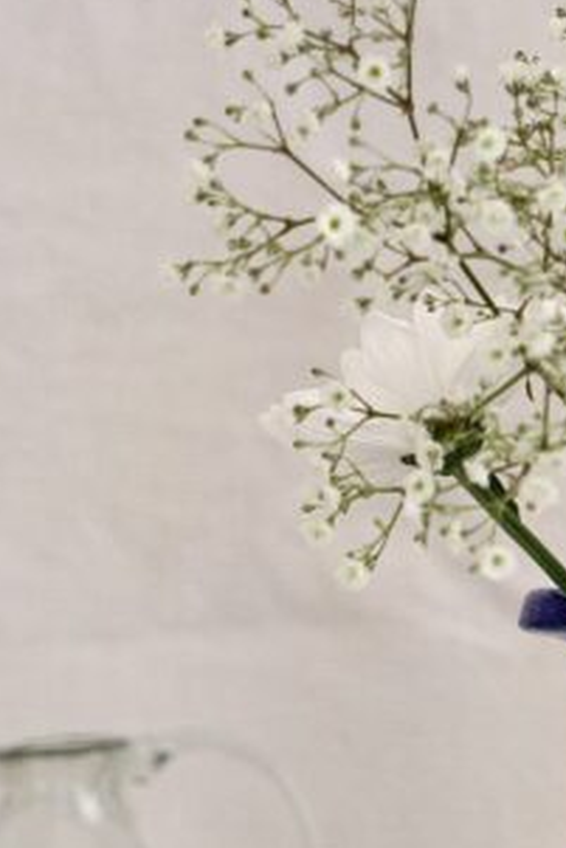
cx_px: 732
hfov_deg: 6.5
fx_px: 4946
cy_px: 837
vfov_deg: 9.7
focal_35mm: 210
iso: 500
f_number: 3.9
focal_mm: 38
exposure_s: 1/100
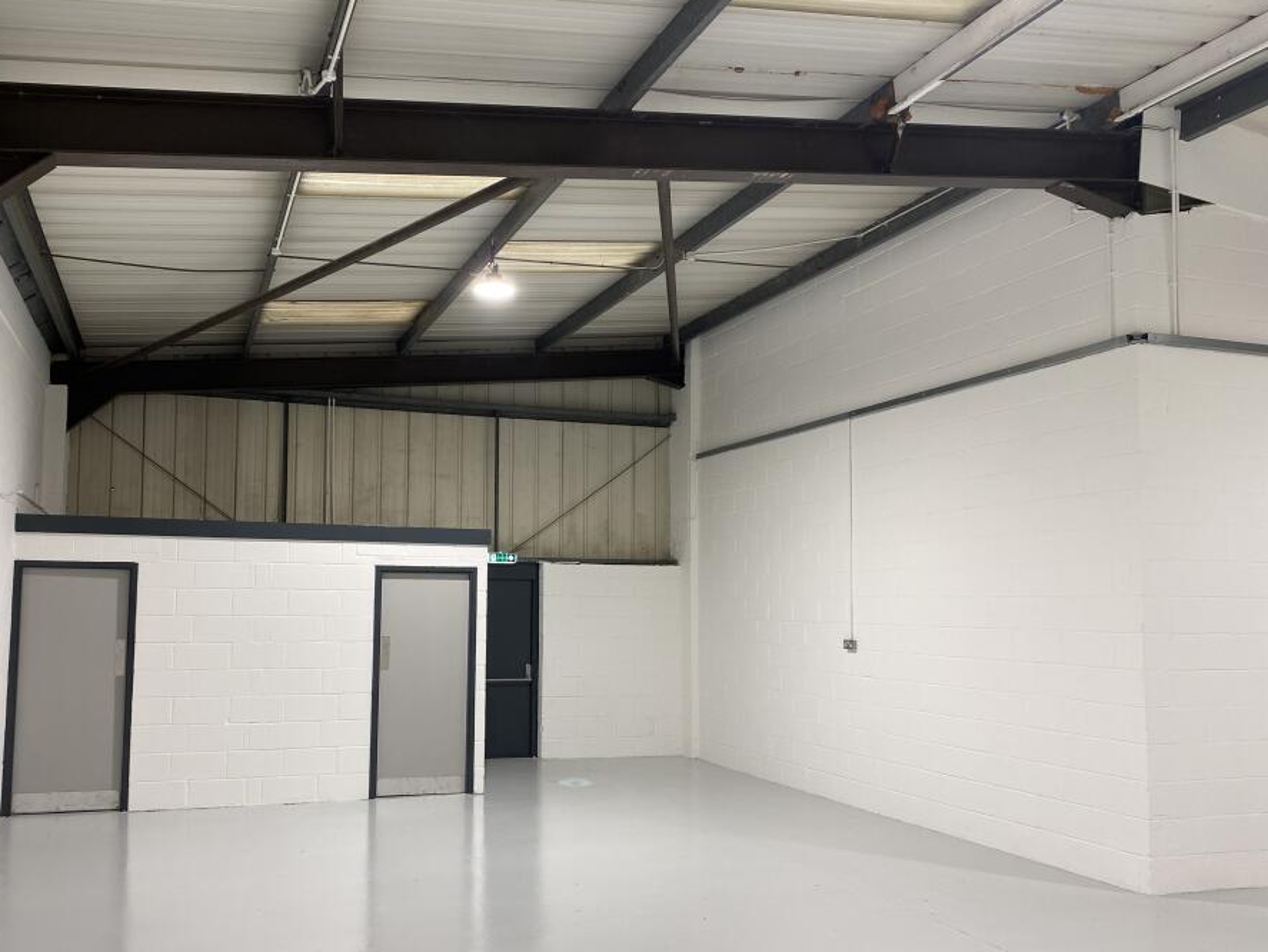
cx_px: 539
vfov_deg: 46.7
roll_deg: -0.9
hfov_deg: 59.7
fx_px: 1099
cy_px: 540
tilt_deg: +3.3
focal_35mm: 30
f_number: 1.8
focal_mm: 4.25
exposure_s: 1/100
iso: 50
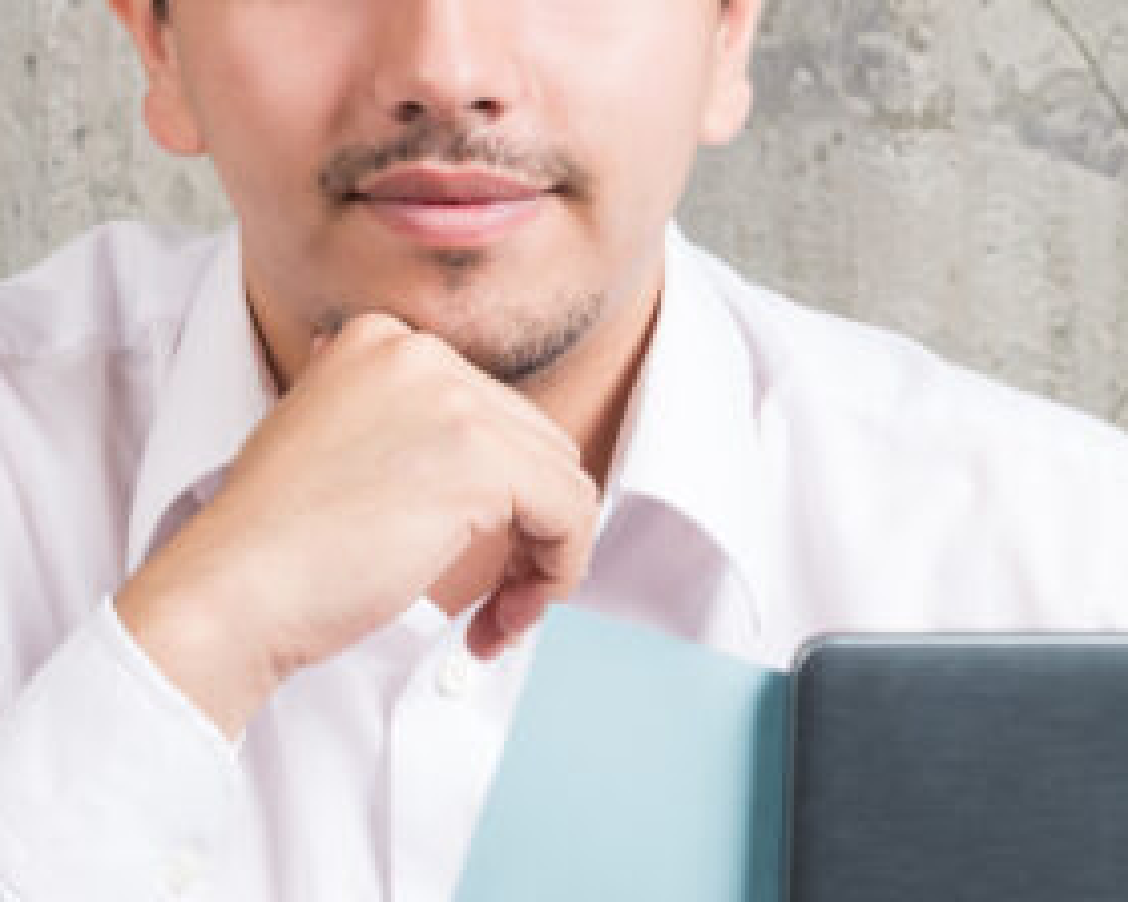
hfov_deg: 8.7
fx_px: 7445
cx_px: 729
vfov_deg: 6.9
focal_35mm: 223
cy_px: 570
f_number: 8
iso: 250
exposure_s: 1/100
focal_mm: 65
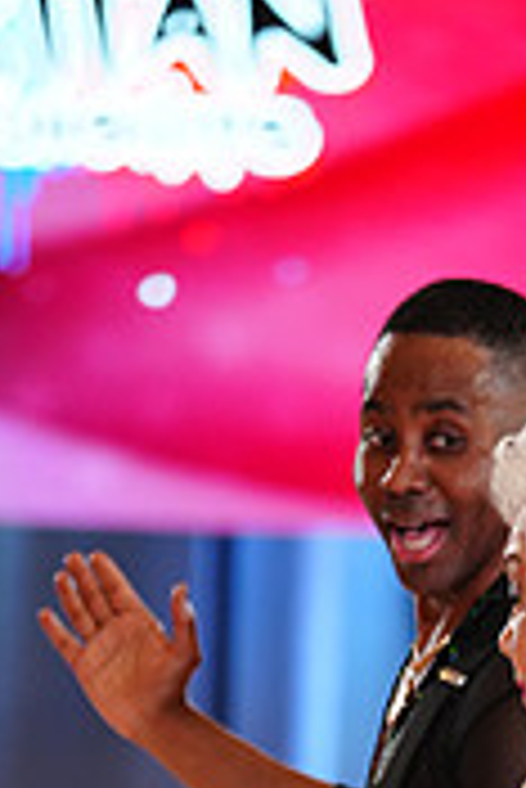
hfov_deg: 3.0
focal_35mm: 464
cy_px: 1247
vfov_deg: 4.4
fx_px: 10148
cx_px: 546
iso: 1600
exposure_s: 1/400
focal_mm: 140
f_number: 2.8
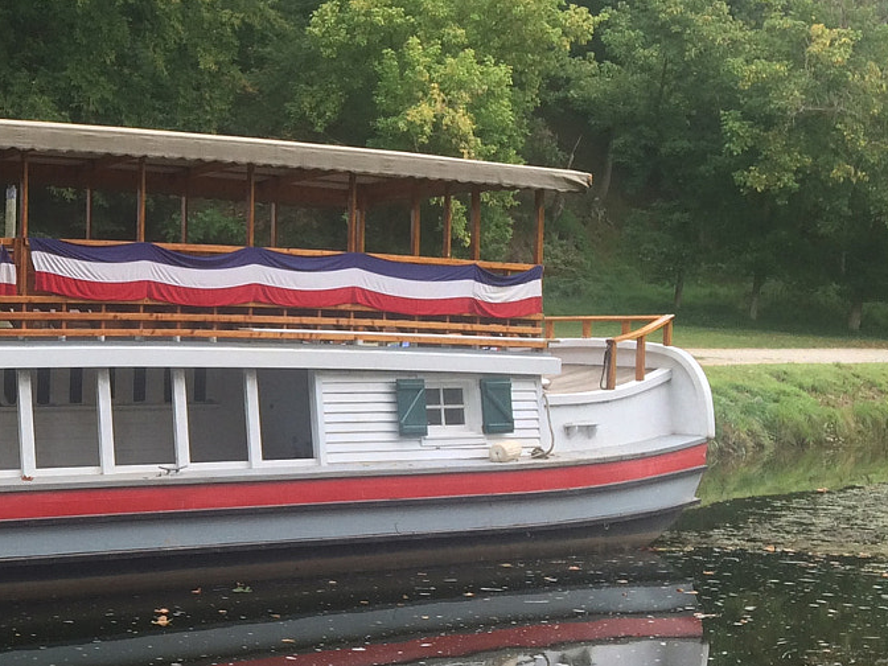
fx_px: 1770
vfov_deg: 21.3
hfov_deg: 25.7
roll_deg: +2.4
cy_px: 411
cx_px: -132
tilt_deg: -0.6
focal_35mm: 69
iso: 40
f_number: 2.2
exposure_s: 1/120
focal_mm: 4.15
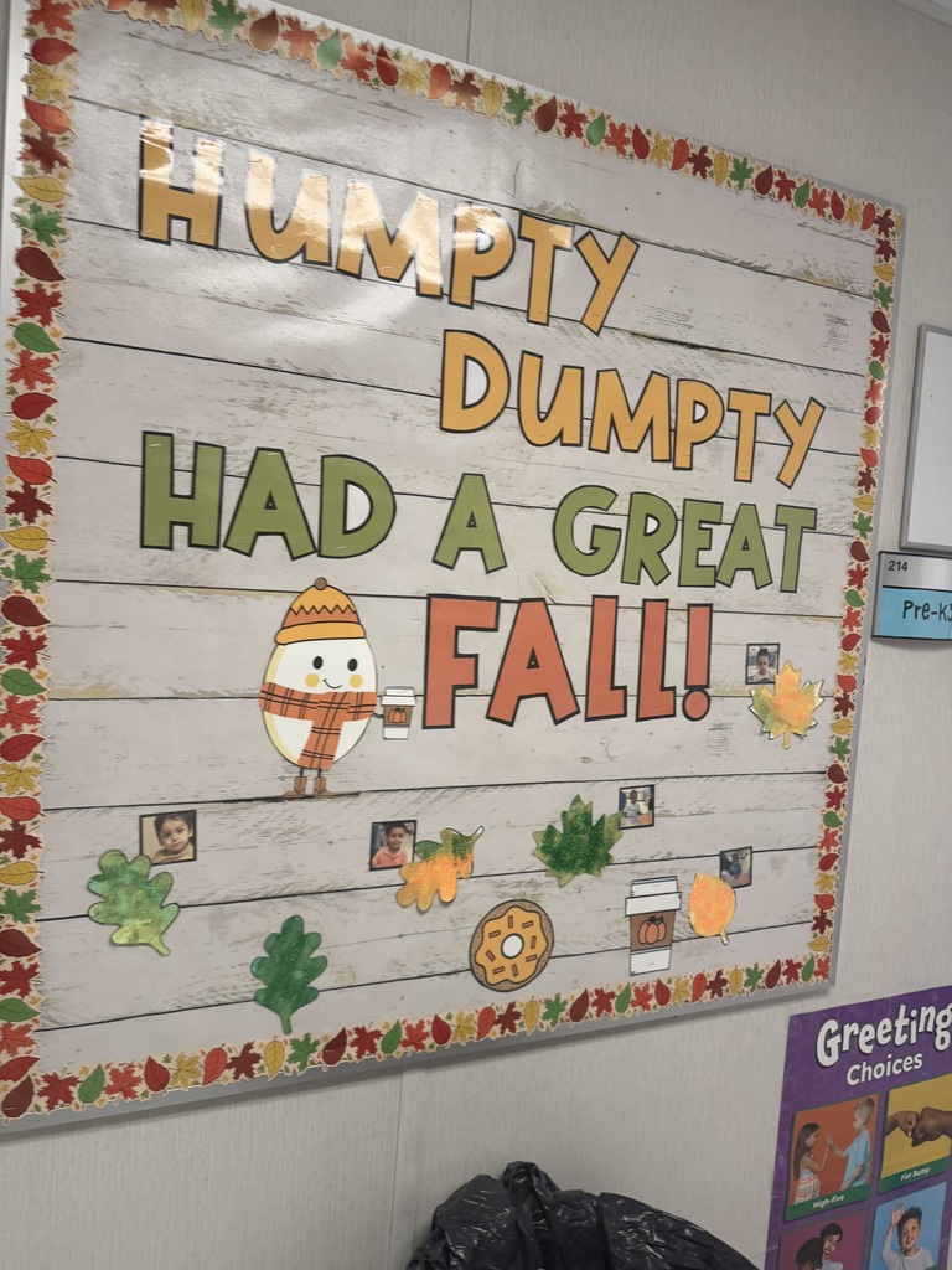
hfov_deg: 56.8
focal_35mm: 24
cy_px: 635
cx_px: 476
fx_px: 880
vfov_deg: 71.6
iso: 125
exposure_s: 1/120
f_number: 1.78
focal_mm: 6.76
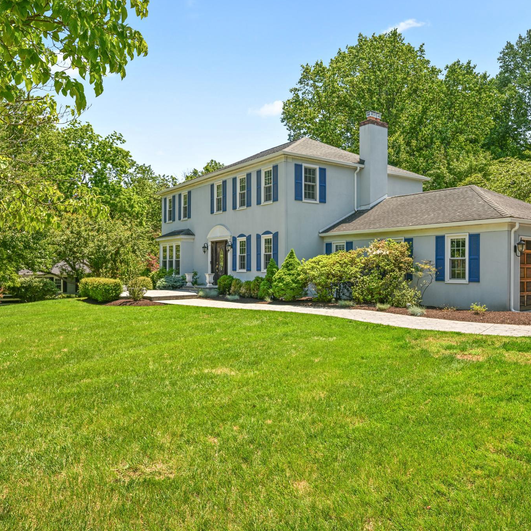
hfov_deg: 57.6
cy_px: 265
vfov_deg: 57.9
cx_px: 311
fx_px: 480
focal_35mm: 28
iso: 200
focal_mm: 21.5
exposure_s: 1/320
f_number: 8
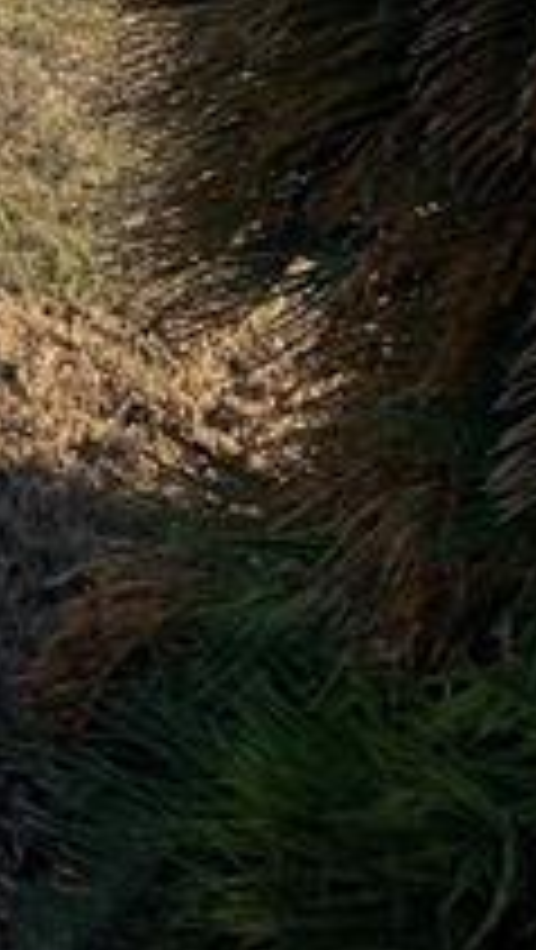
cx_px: -703
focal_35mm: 111
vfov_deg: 17.2
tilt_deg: -2.0
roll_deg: -0.6
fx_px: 2799
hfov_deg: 9.8
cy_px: -518
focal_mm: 3.99
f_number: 1.8
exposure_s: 1/1333
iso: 20
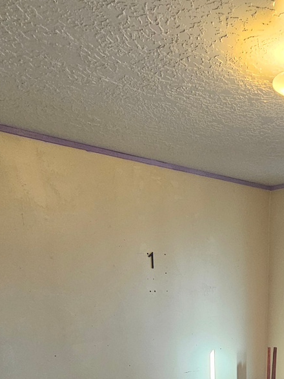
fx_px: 372
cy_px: 442
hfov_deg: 38.1
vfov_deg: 40.3
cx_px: 270
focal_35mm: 34
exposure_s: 1/60
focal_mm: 2.2
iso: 250
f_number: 2.2
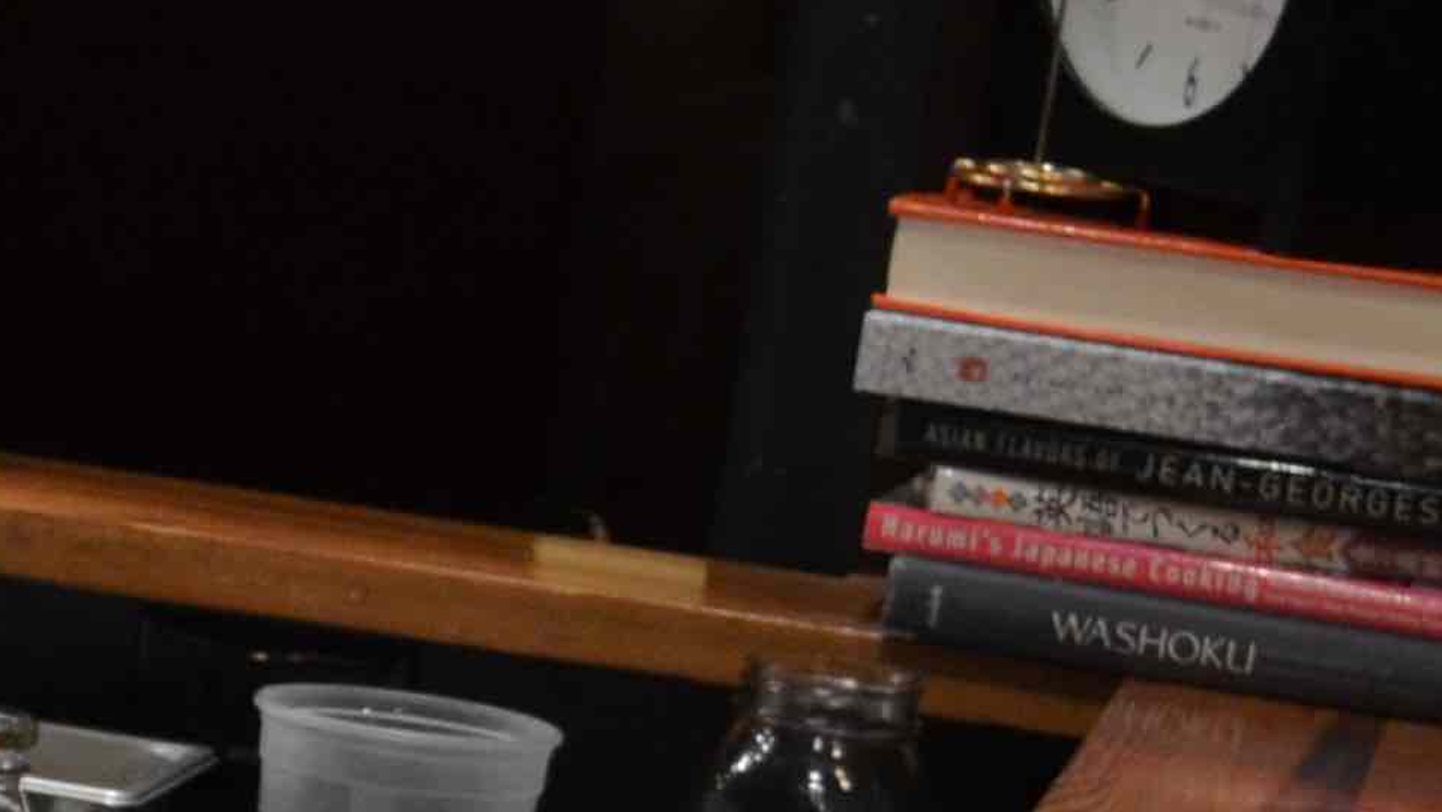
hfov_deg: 10.8
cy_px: 1078
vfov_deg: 6.2
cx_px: -714
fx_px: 7381
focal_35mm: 193
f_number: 4
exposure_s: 1/30
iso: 800
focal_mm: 24
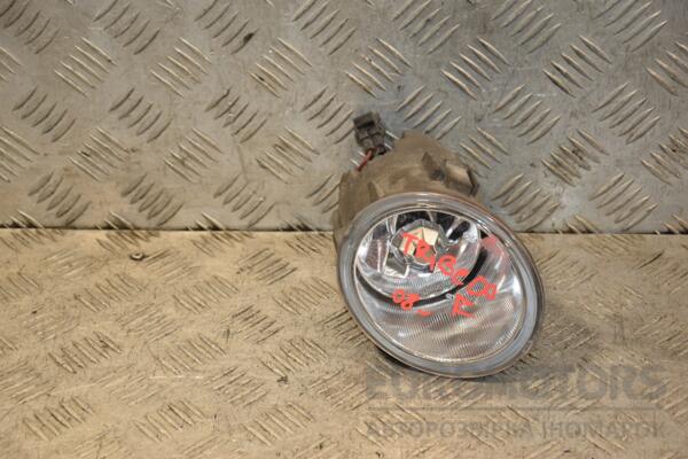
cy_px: 230
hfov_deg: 21.9
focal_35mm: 93
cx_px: 344
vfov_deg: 14.7
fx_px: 1777
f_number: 5.3
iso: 800
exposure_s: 1/160
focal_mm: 62
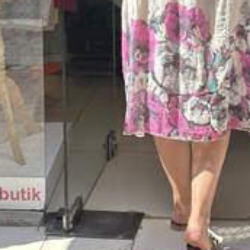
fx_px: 833
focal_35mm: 102
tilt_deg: -8.3
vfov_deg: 16.5
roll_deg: +0.6
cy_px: -33
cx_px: 193
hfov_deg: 16.9
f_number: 1.78
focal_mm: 6.86
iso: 80
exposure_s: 1/1613
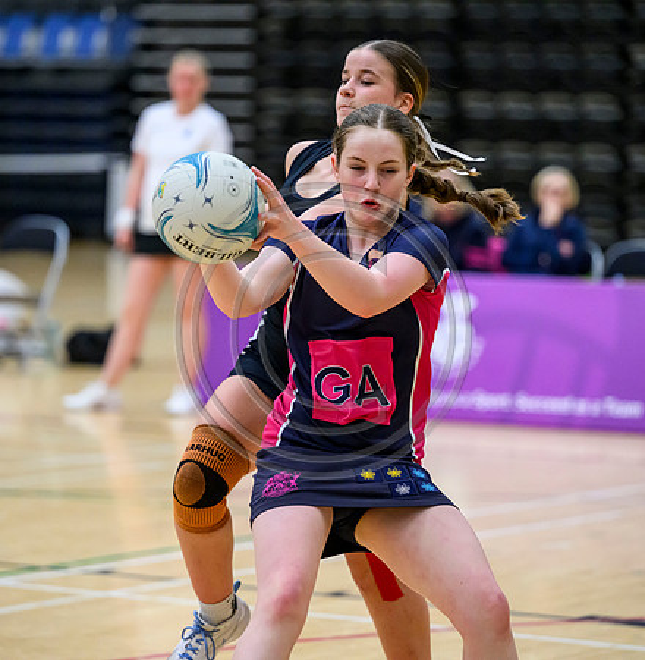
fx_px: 3985
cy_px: 330
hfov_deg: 9.3
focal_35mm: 187
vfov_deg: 9.5
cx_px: 304
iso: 6400
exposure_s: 1/1250
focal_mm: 145
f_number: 2.8
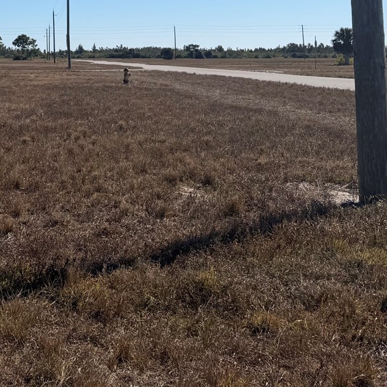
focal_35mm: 59
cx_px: -69
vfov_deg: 27.7
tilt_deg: +2.9
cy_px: 18
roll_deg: +0.5
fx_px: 746
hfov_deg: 26.2
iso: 80
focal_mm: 6.76
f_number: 1.78
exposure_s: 1/8130
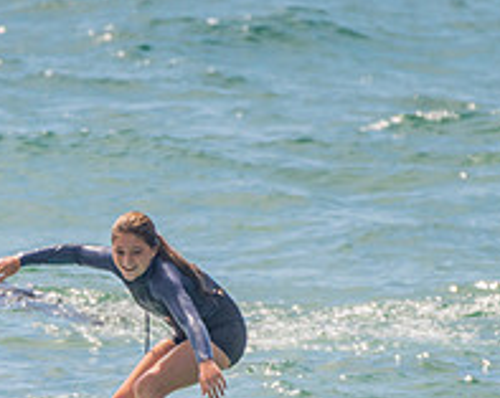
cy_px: 424
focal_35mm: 1697
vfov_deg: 0.9
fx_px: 25075
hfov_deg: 1.1
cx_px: 139
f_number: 5.6
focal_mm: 500
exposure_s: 1/640
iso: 250
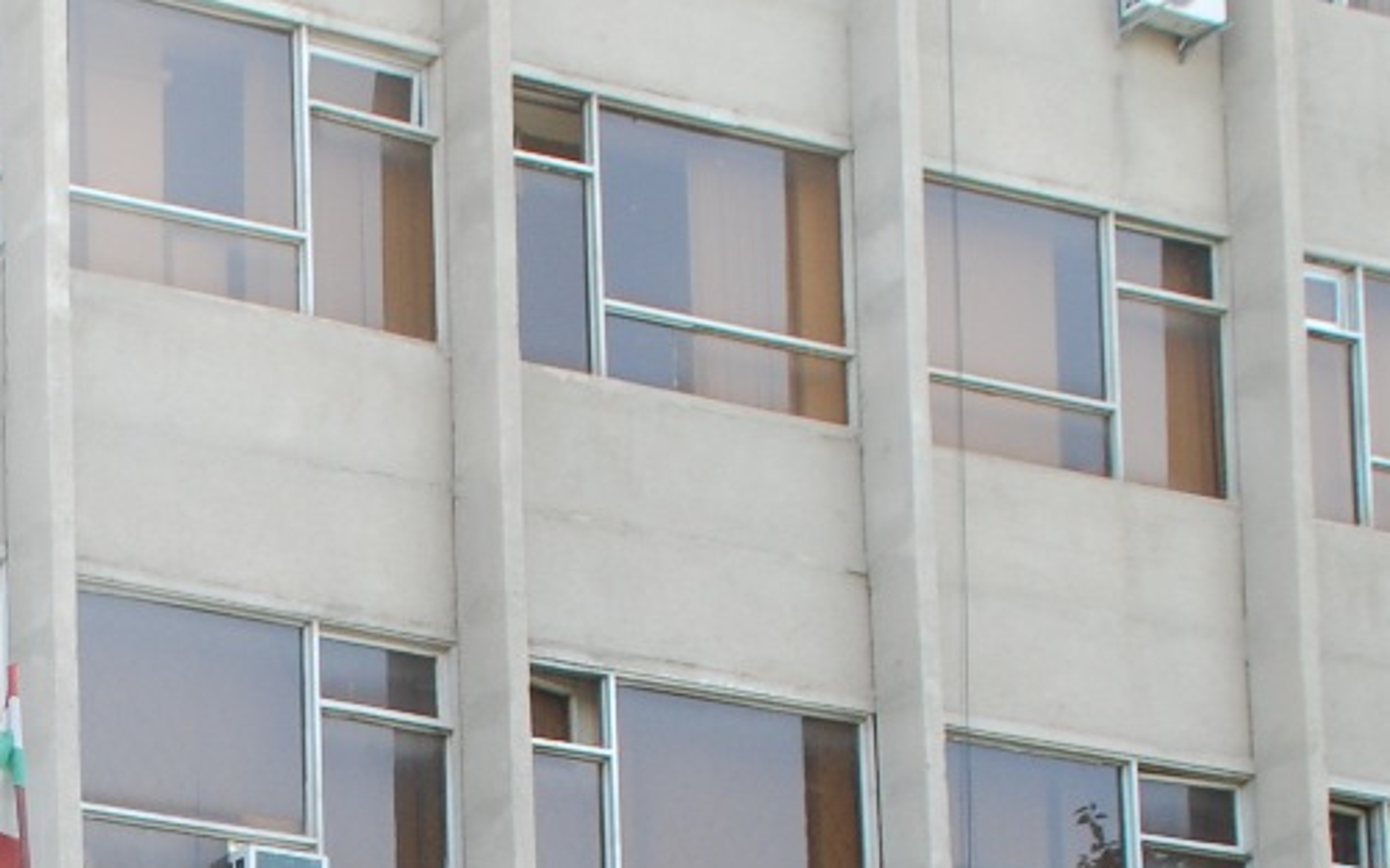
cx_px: -64
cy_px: 1481
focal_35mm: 142
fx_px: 5379
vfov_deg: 8.9
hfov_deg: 14.4
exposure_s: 1/125
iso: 200
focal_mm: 24
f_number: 5.6
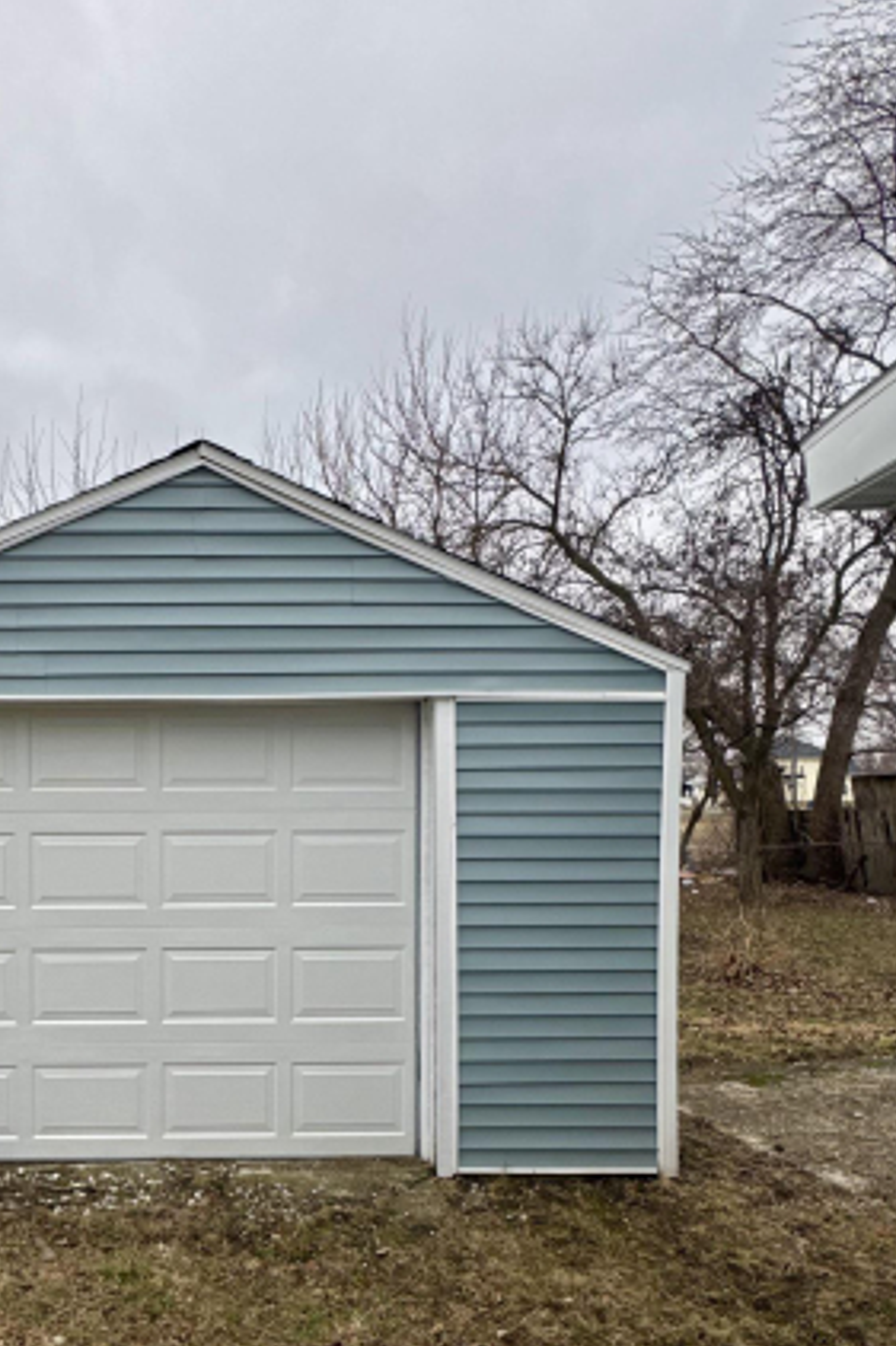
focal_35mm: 23
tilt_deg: -2.8
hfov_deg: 51.3
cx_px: 166
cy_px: 840
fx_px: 859
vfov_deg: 74.8
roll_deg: +1.3
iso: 40
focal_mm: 2.22
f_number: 2.2
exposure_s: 1/278
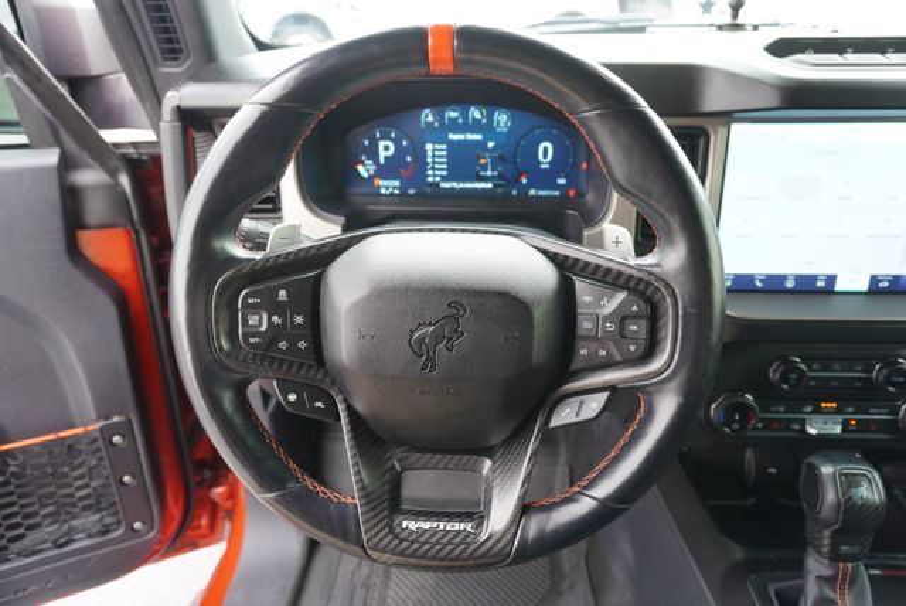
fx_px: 605
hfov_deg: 73.7
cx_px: 453
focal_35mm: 24
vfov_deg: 53.2
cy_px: 303
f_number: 4
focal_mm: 16
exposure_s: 1/60
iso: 320
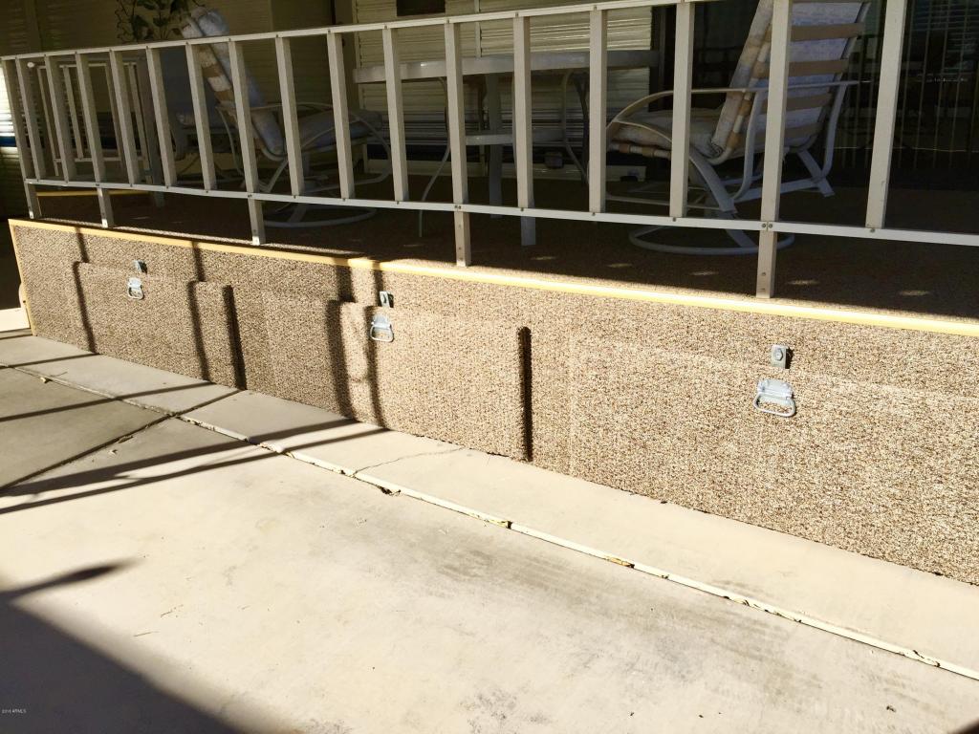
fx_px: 820
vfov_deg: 48.2
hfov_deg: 61.7
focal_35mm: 29
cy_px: 367
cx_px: 490
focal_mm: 4.15
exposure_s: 1/1522
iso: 32
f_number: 2.2
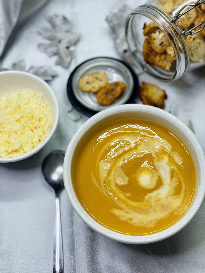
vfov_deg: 36.8
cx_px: 102
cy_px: 136
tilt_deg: -66.9
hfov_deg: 28.0
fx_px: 411
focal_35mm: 52
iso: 64
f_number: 2
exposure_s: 1/100
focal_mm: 6
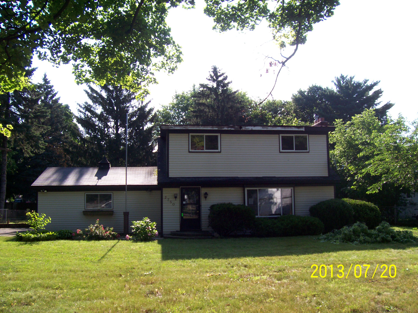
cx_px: 209
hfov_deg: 54.0
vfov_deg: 41.8
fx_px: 411
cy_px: 156
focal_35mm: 34
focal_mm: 5.6
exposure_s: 1/695
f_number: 2.7
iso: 80
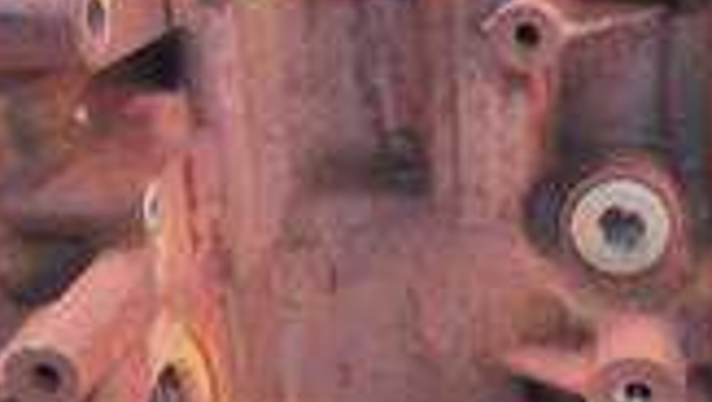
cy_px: 306
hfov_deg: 26.5
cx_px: 651
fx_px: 1455
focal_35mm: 77
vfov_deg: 15.6
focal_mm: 12
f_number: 3.5
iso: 800
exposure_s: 1/60
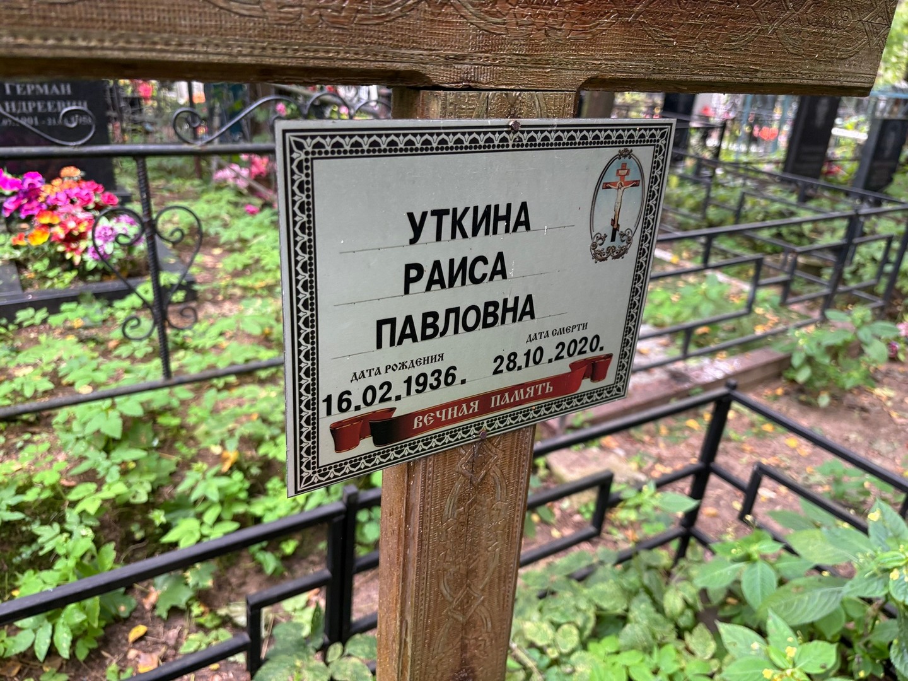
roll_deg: -2.2
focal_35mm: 26
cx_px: 454
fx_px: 682
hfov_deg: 67.3
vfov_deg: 53.1
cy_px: 340
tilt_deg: -27.0
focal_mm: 5.96
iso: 125
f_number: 1.6
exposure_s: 1/121
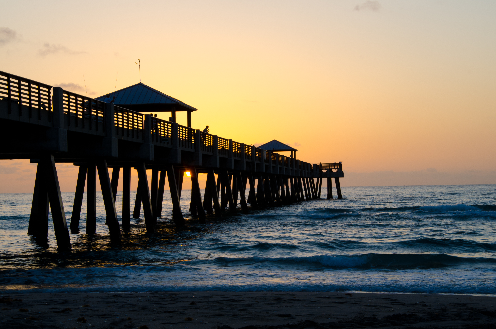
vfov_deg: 18.1
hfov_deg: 27.0
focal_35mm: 75
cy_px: 164
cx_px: 248
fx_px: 1031
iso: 100
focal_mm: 50
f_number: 13
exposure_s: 1/30
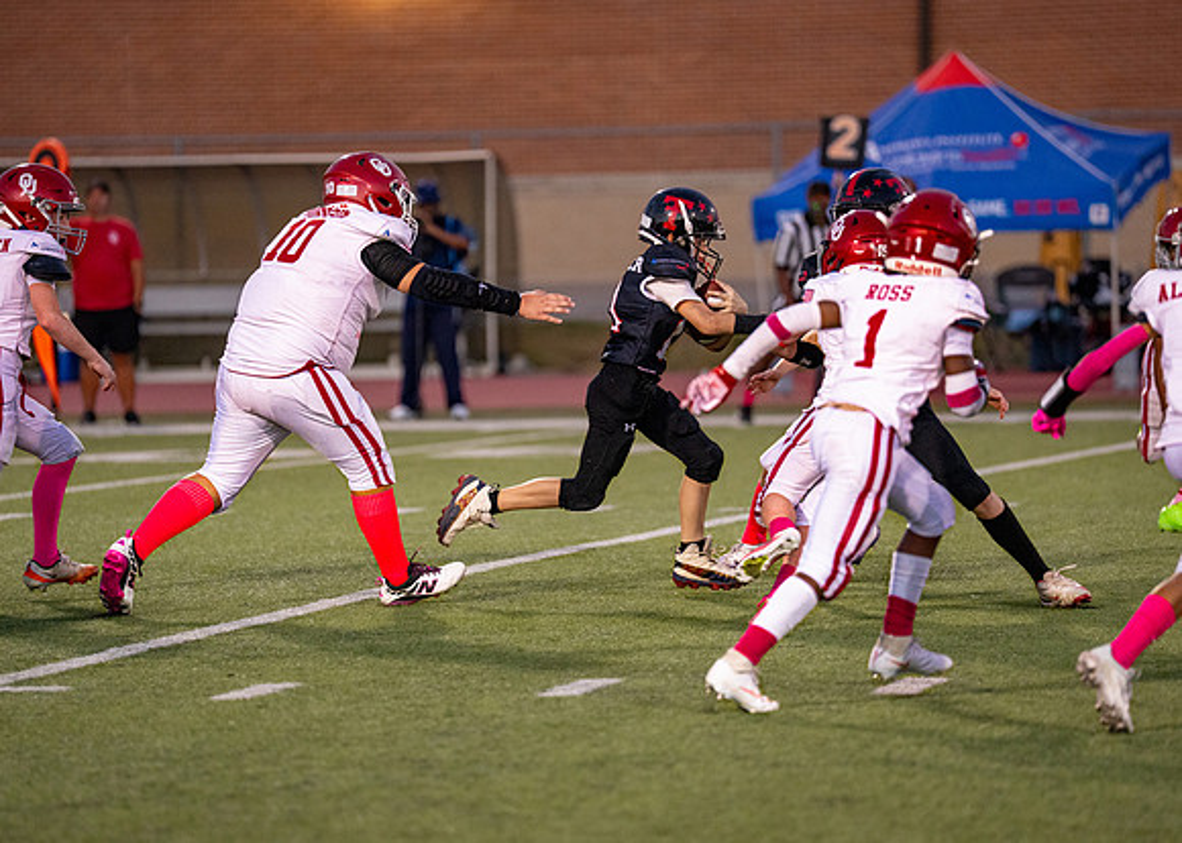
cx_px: 591
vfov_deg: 6.4
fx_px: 7536
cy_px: 422
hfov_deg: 9.0
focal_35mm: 225
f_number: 2.8
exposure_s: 1/1250
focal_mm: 200
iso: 3200
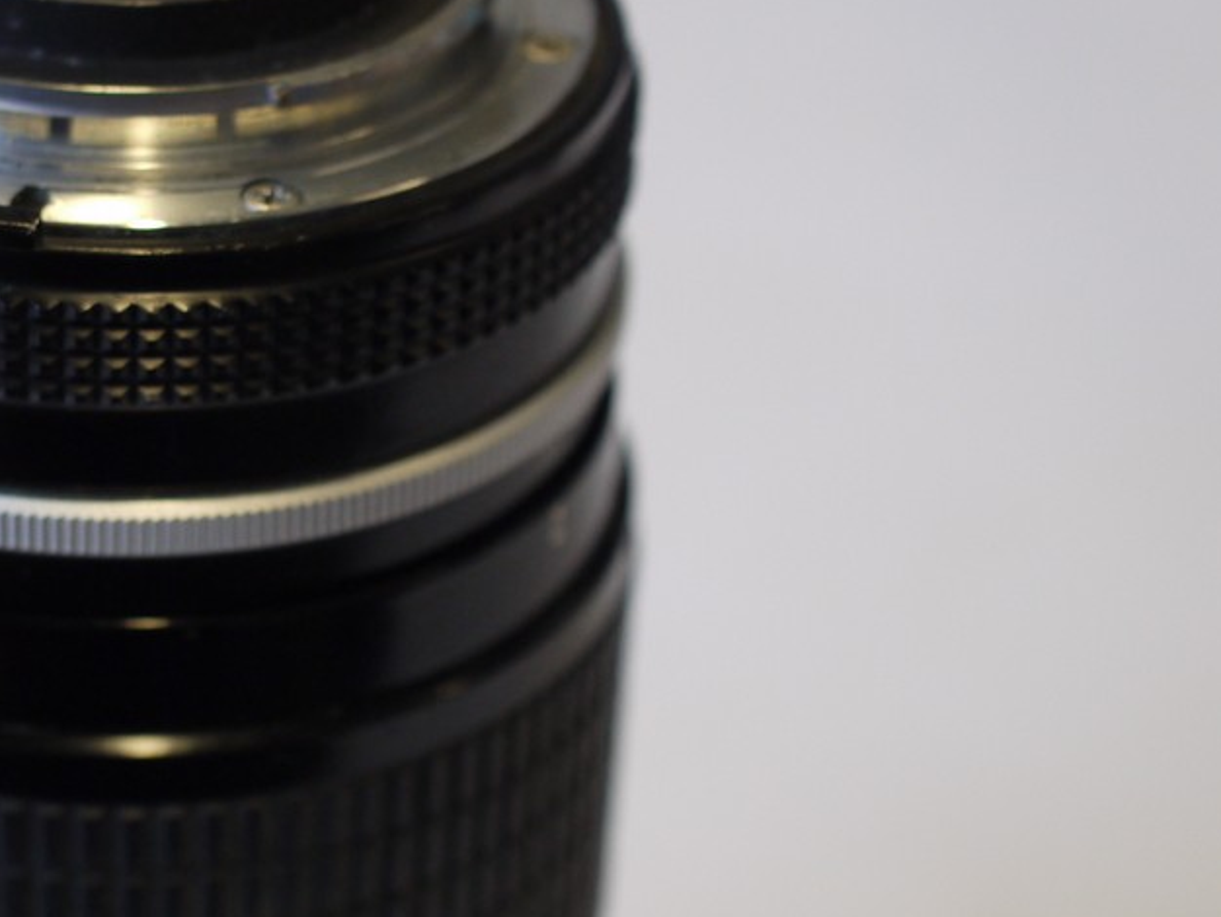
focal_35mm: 115
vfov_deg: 12.9
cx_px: 203
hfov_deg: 16.9
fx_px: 4058
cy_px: 490
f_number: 4
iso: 400
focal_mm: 30
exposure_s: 1/160
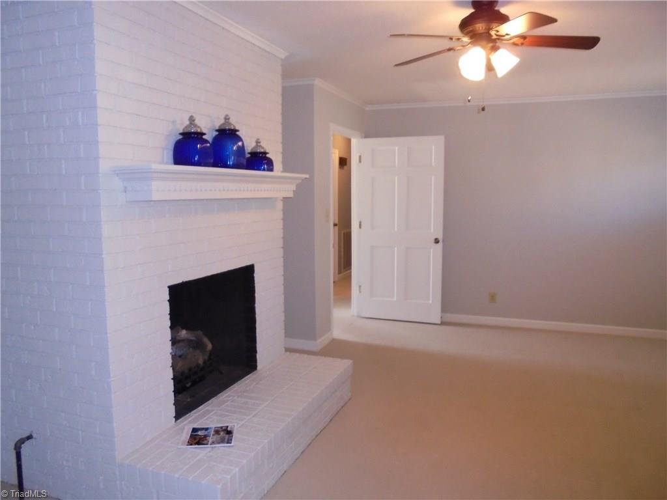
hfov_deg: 67.3
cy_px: 250
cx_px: 334
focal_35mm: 26
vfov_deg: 53.1
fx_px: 501
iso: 400
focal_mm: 4.6
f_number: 3.5
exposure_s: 1/30
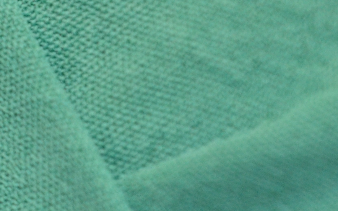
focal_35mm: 263
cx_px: -369
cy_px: 137
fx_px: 2423
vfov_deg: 5.0
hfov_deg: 7.6
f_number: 5.6
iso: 800
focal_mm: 40
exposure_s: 1/60
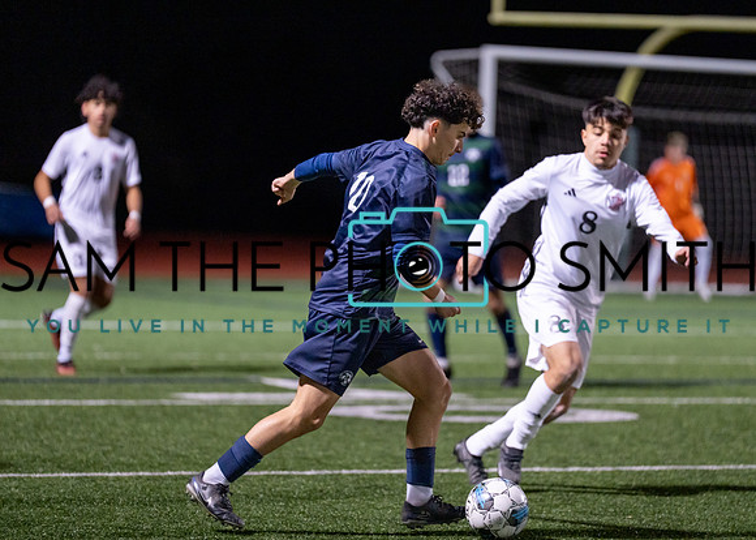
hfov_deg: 9.6
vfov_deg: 6.9
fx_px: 4499
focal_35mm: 210
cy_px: 270
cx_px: 378
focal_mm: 200
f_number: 2.8
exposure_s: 1/1000
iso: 2500
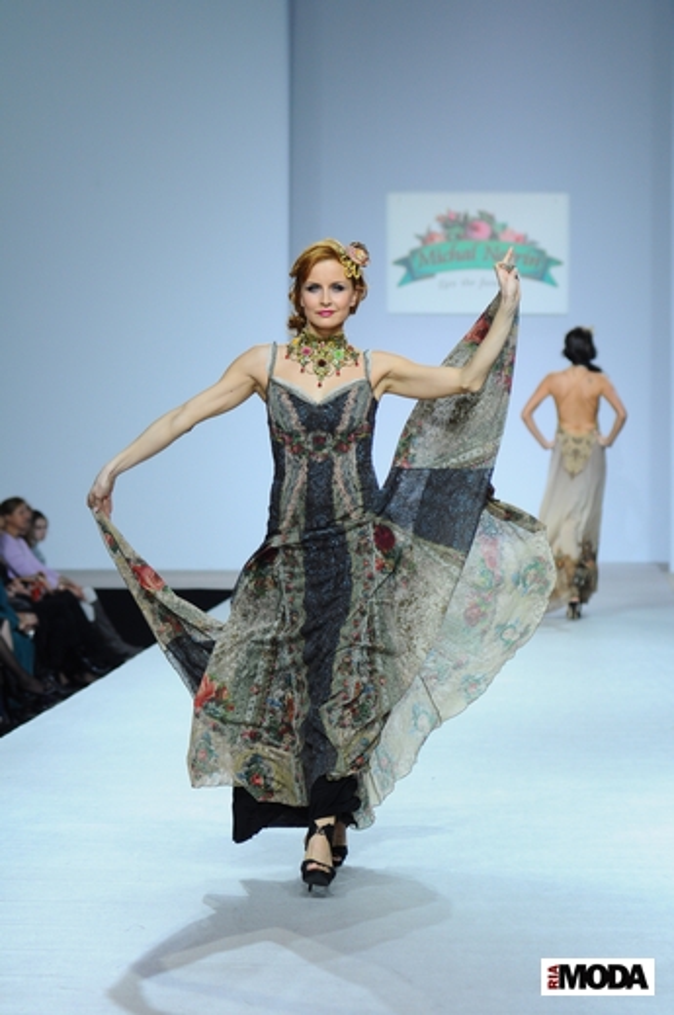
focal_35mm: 138
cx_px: 337
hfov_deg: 9.9
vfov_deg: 14.9
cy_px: 508
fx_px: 3888
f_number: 4
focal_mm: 92
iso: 400
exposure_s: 1/640
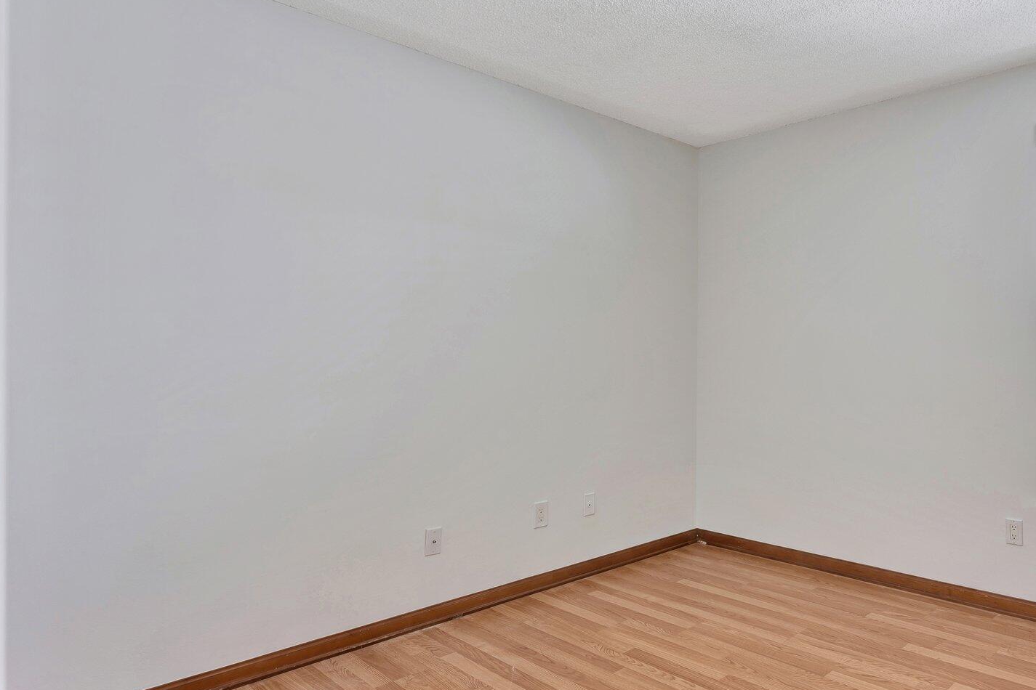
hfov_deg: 73.1
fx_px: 662
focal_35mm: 23
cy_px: 364
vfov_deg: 55.1
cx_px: 715
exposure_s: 1/20
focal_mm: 16
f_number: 5.6
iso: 100
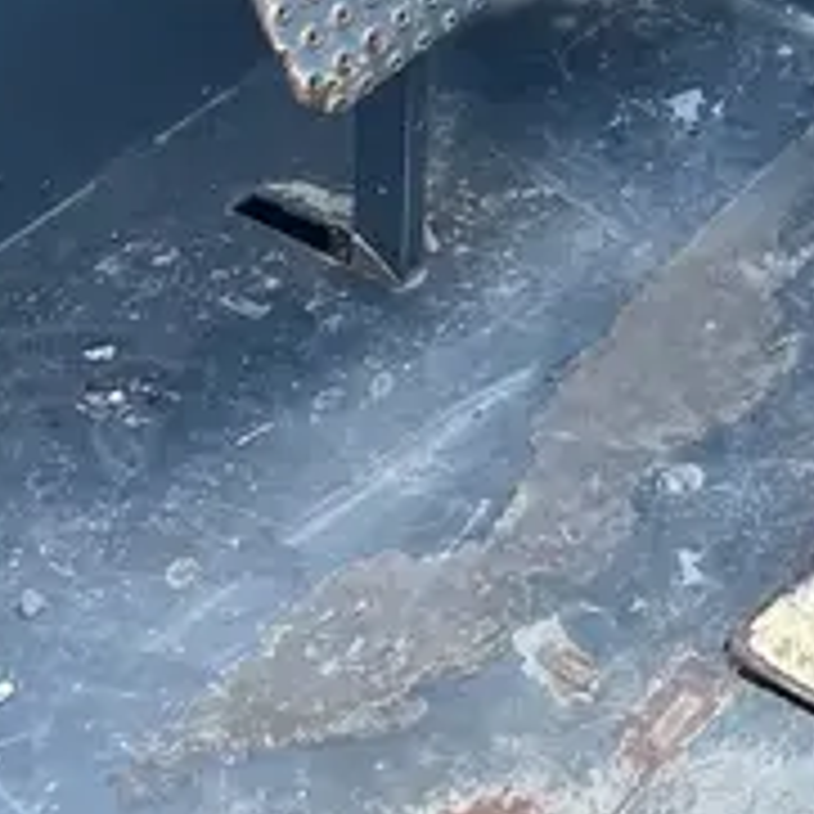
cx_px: 1187
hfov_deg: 17.1
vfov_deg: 15.3
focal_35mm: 93
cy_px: -785
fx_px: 2474
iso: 32
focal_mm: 4.2
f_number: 1.6
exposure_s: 1/295
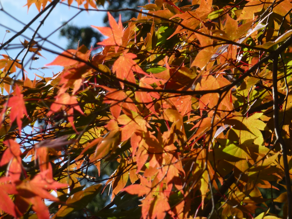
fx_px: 1662
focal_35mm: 197
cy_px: 110
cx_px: 146
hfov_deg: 10.0
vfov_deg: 7.5
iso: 100
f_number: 5.5
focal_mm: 35.2
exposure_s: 1/320
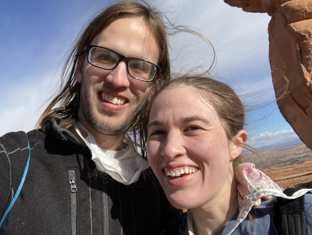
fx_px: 289
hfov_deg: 56.8
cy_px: 118
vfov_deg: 44.2
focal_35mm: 32
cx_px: 156
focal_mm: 2.87
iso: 20
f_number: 2.2
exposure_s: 1/1404
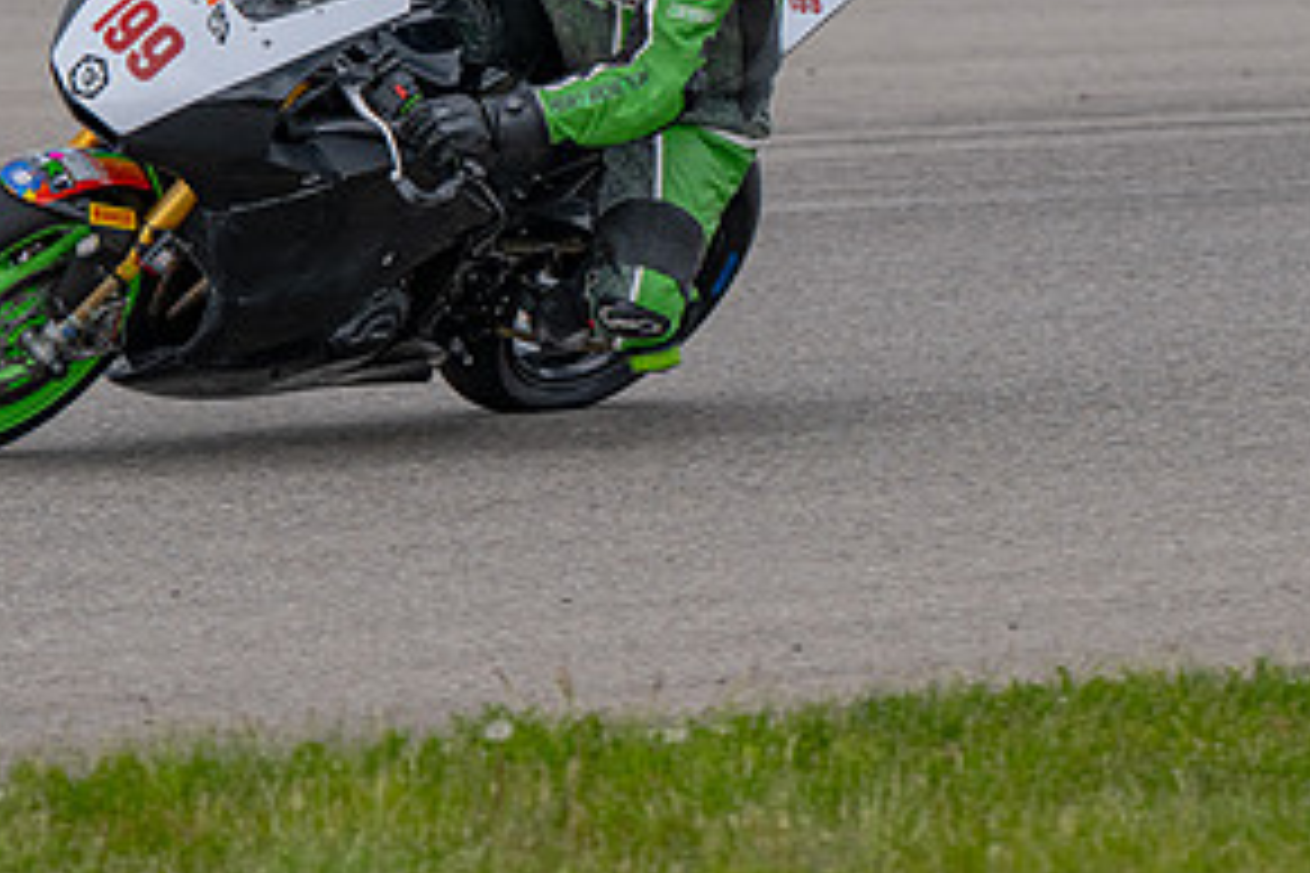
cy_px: 169
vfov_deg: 3.8
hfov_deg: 5.7
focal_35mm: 359
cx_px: 333
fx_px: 13063
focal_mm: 180
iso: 720
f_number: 6.3
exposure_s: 1/1250
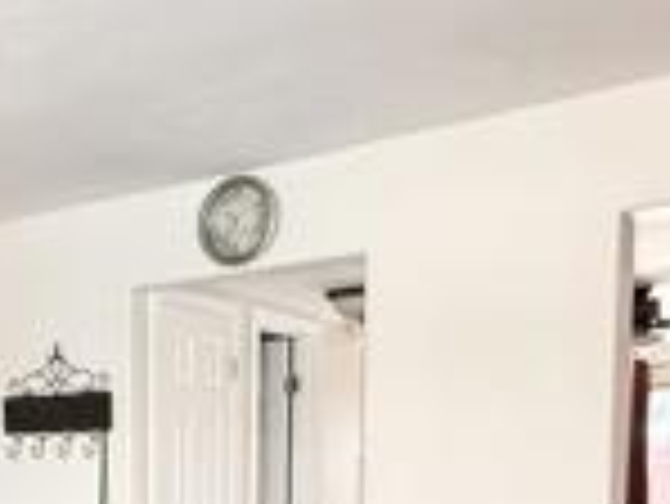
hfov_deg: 29.3
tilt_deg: -4.4
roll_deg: -1.0
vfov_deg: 22.5
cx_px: -49
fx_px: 1162
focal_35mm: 60
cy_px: 608
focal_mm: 2.22
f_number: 2.2
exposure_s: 1/99
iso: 250
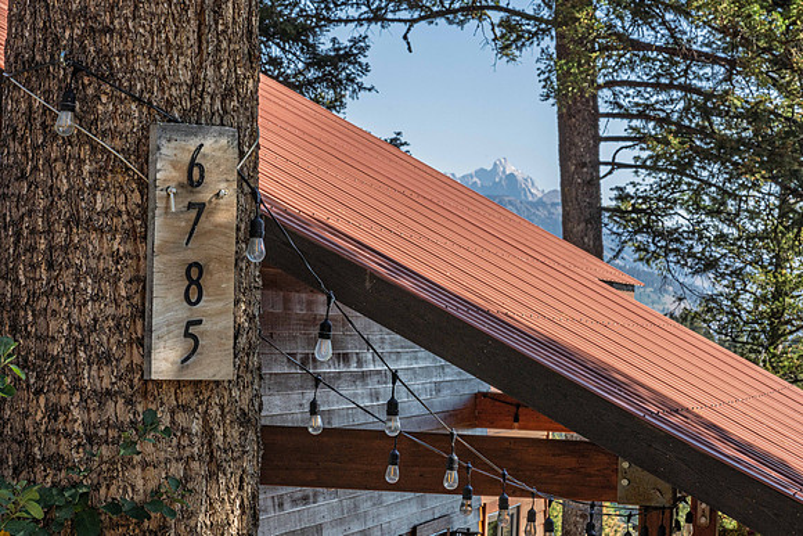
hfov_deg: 18.2
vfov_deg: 12.2
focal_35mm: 112
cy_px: 268
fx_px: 2510
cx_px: 402
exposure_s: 1/200
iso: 400
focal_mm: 105
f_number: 18
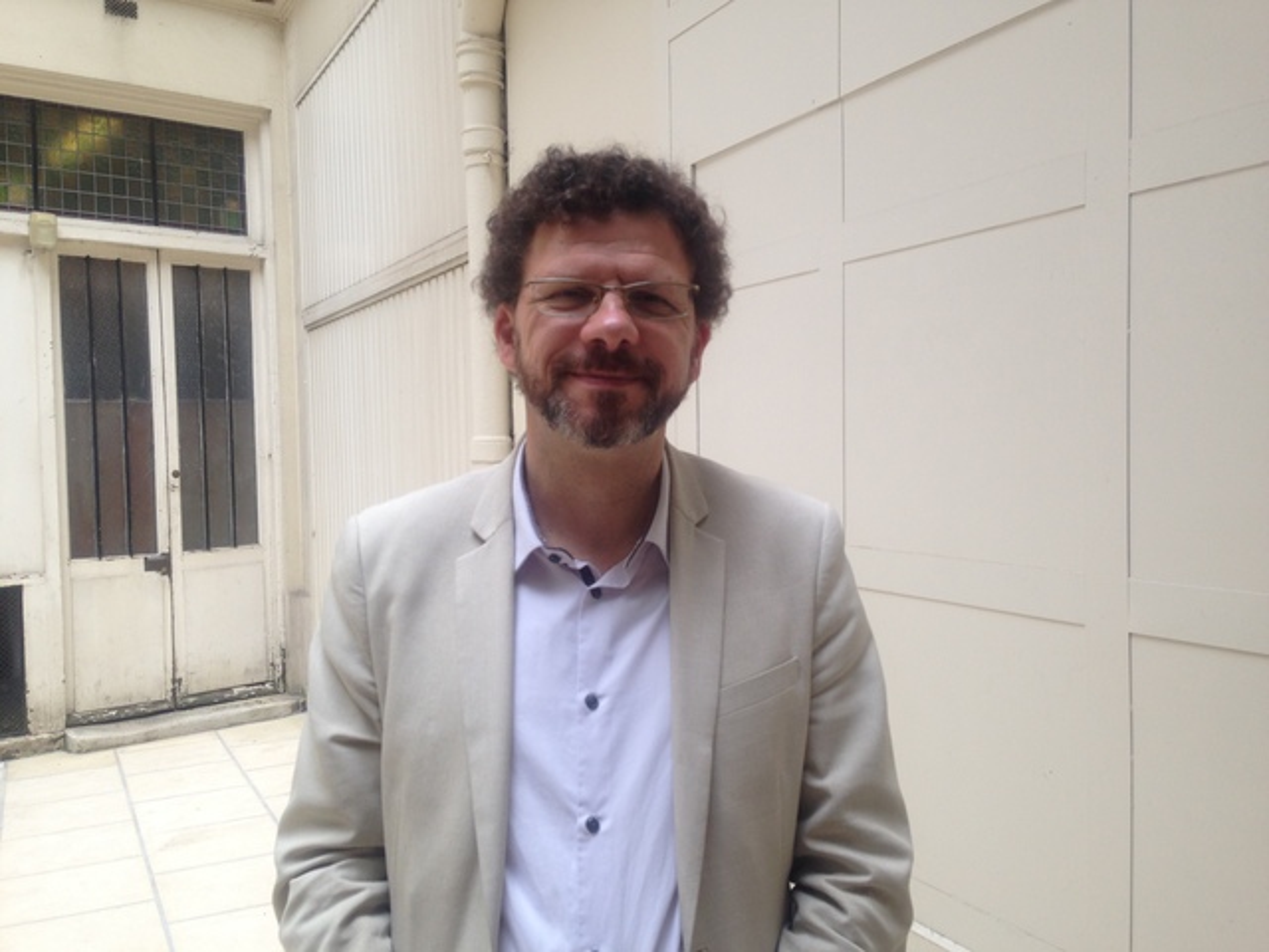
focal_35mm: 33
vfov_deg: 42.9
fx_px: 1210
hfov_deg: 55.4
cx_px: 634
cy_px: 476
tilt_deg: -3.4
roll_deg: +2.8
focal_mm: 4.12
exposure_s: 1/204
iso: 50
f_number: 2.4
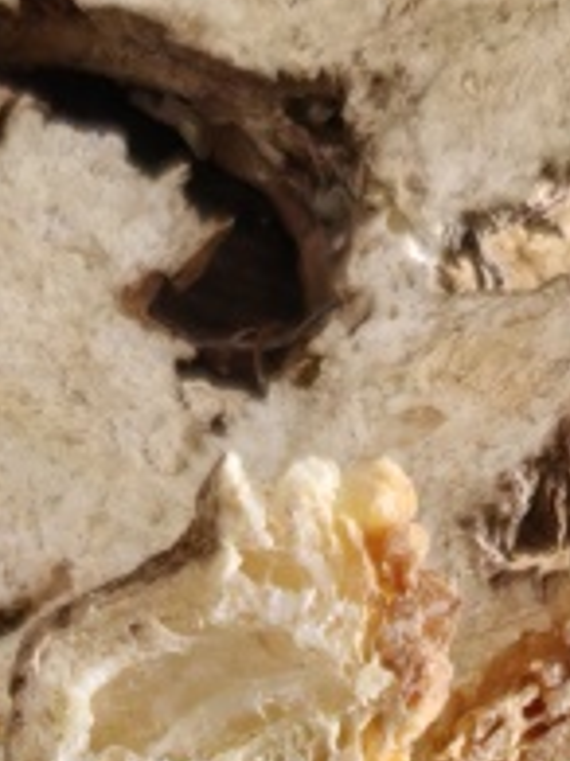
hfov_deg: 10.0
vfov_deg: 11.9
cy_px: 1520
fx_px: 3253
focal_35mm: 148
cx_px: 387
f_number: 2
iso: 400
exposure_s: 1/111
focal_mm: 5.72
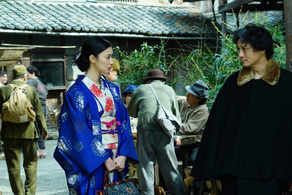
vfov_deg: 14.9
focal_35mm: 92
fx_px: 746
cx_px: 146
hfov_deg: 22.1
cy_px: 98
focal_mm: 92
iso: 250
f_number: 8
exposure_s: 1/90
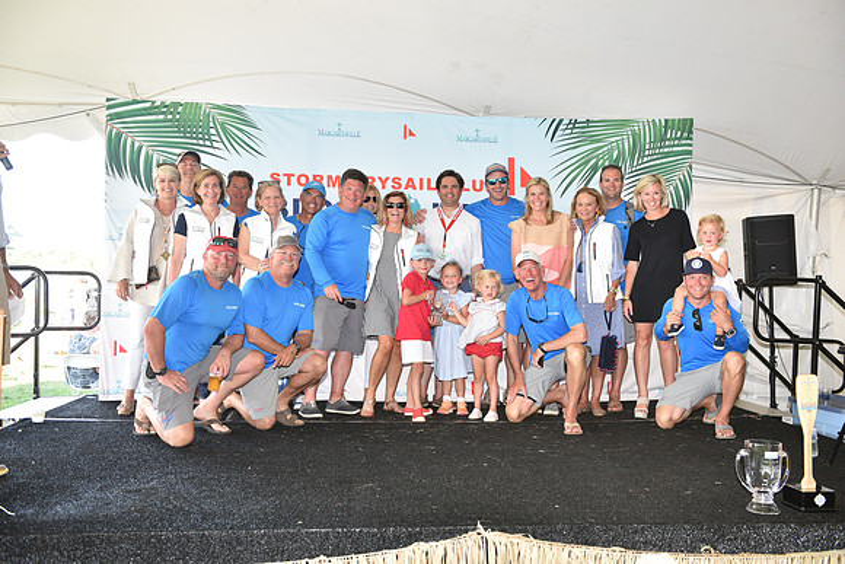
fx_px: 822
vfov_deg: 37.9
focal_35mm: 35
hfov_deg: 54.4
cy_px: 282
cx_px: 422
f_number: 4
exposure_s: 1/160
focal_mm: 35
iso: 800
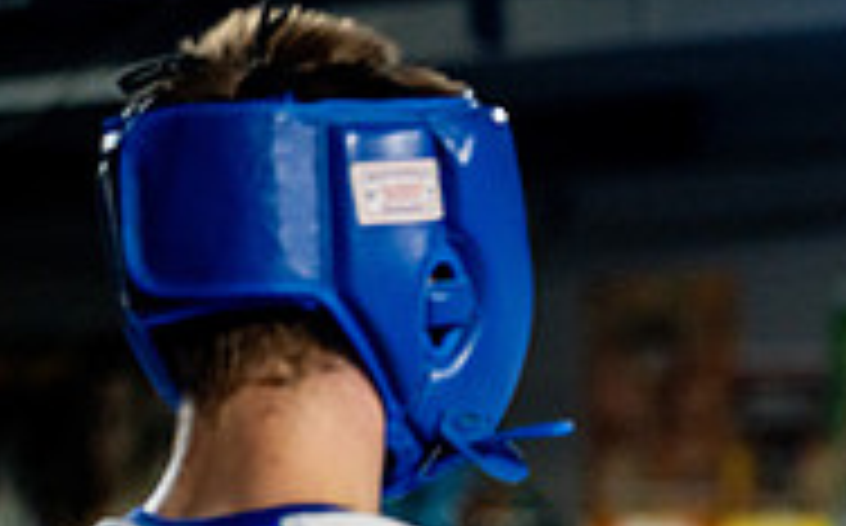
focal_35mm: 258
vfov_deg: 5.0
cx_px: 1138
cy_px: 699
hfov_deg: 8.0
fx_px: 5941
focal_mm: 82
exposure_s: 1/1000
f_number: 2
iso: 4000
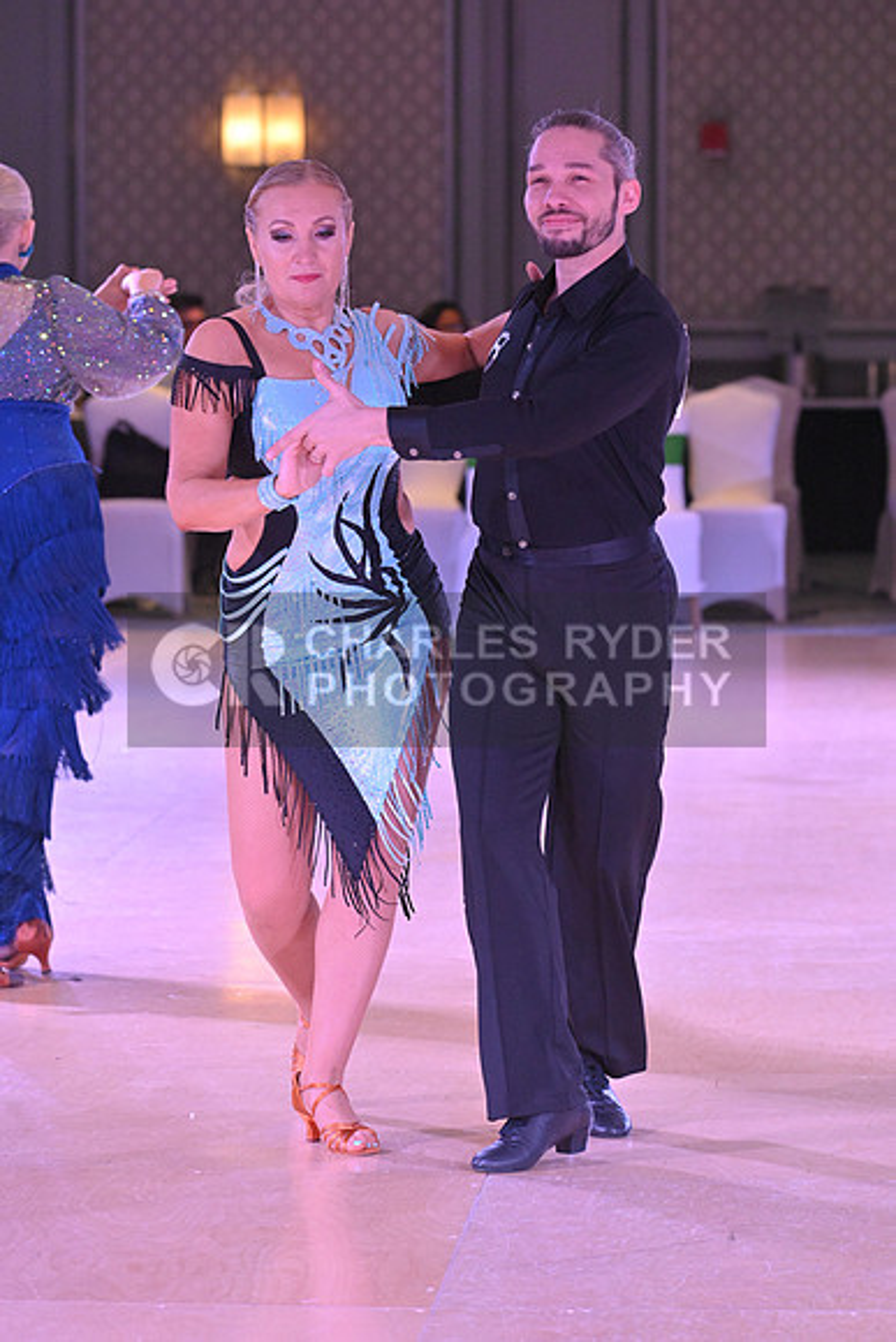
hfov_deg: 8.6
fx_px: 5969
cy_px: 671
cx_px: 448
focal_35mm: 160
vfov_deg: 12.8
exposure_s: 1/400
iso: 5000
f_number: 6.3
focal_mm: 160
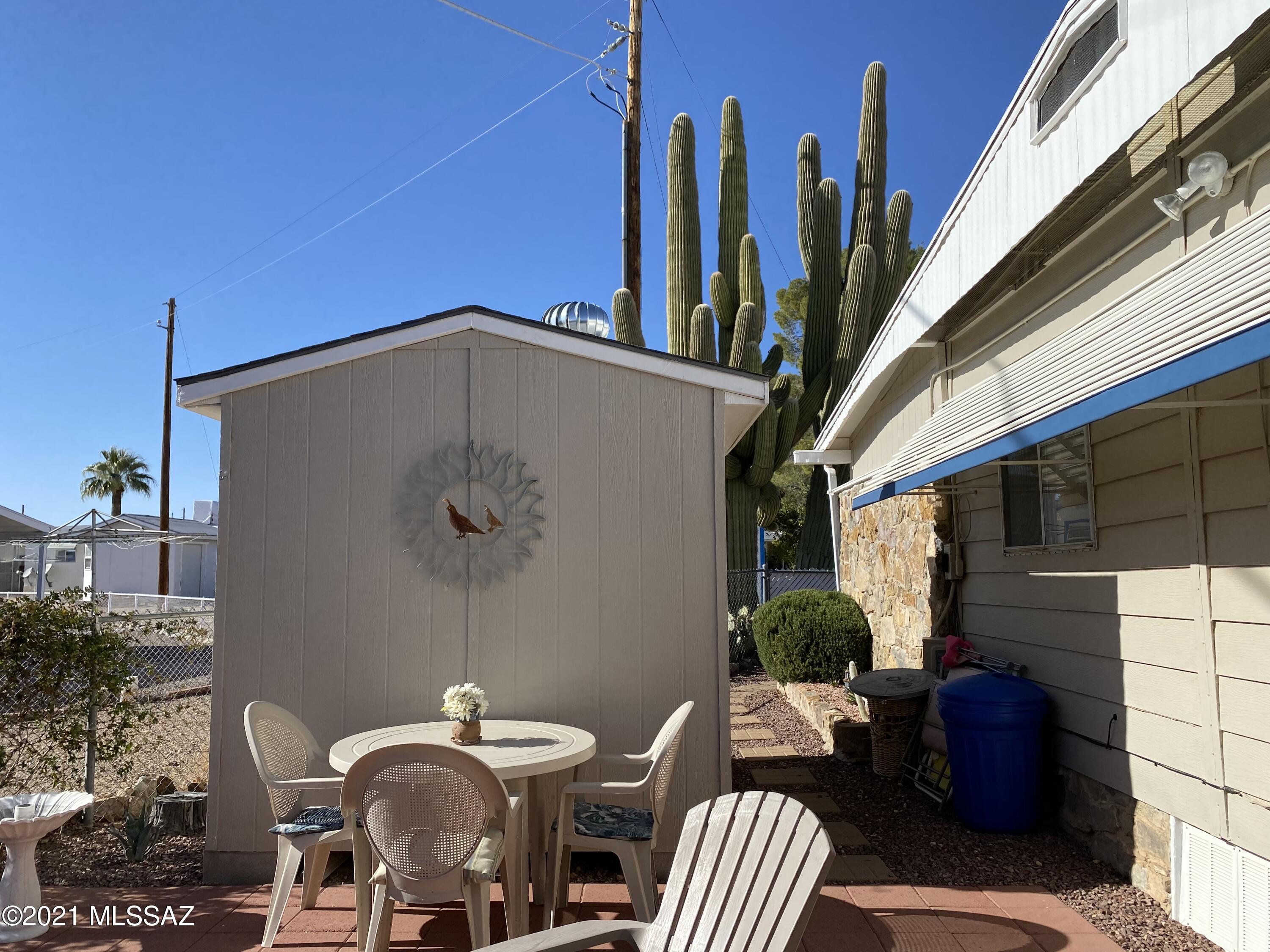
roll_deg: +0.2
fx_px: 954
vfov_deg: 53.1
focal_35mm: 26
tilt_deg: +2.7
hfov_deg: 67.3
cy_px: 476
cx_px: 635
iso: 32
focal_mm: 4.25
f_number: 1.8
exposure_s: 1/3040
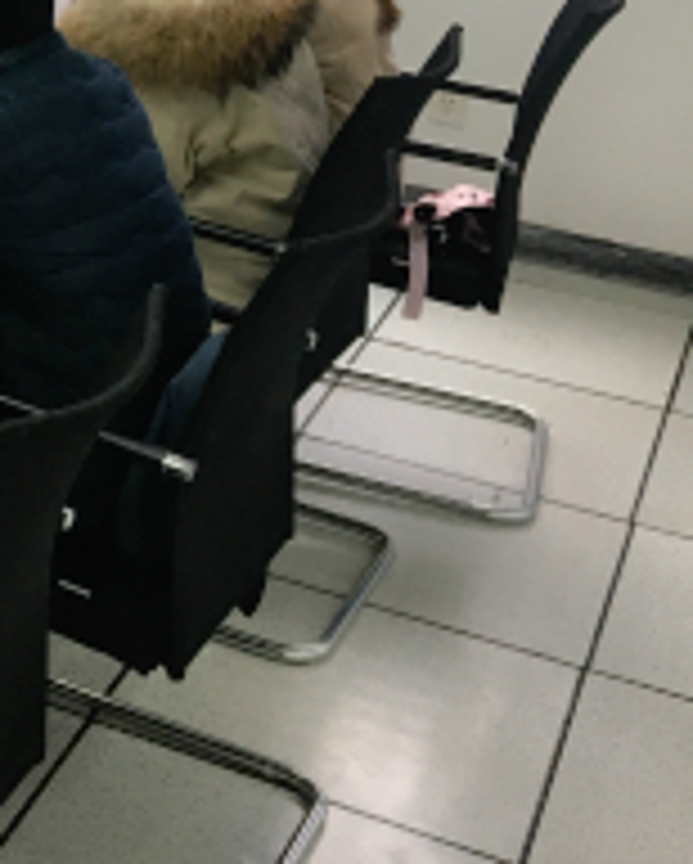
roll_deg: -4.1
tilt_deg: -11.8
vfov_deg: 22.5
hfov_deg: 17.3
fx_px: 2073
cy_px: -18
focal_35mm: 81
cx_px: -306
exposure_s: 1/33
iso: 50
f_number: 2.2
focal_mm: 4.15
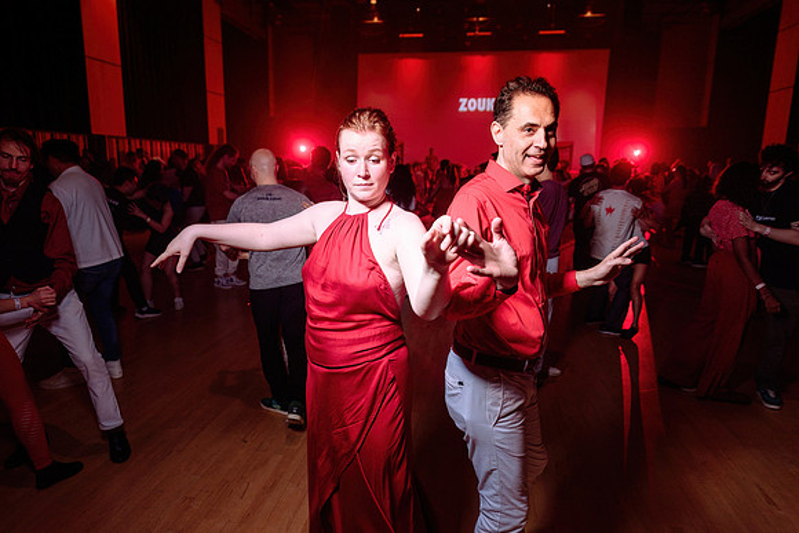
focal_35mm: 25
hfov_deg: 72.0
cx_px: 392
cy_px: 266
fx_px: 550
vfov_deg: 51.7
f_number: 2.8
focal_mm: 24
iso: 800
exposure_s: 1/60
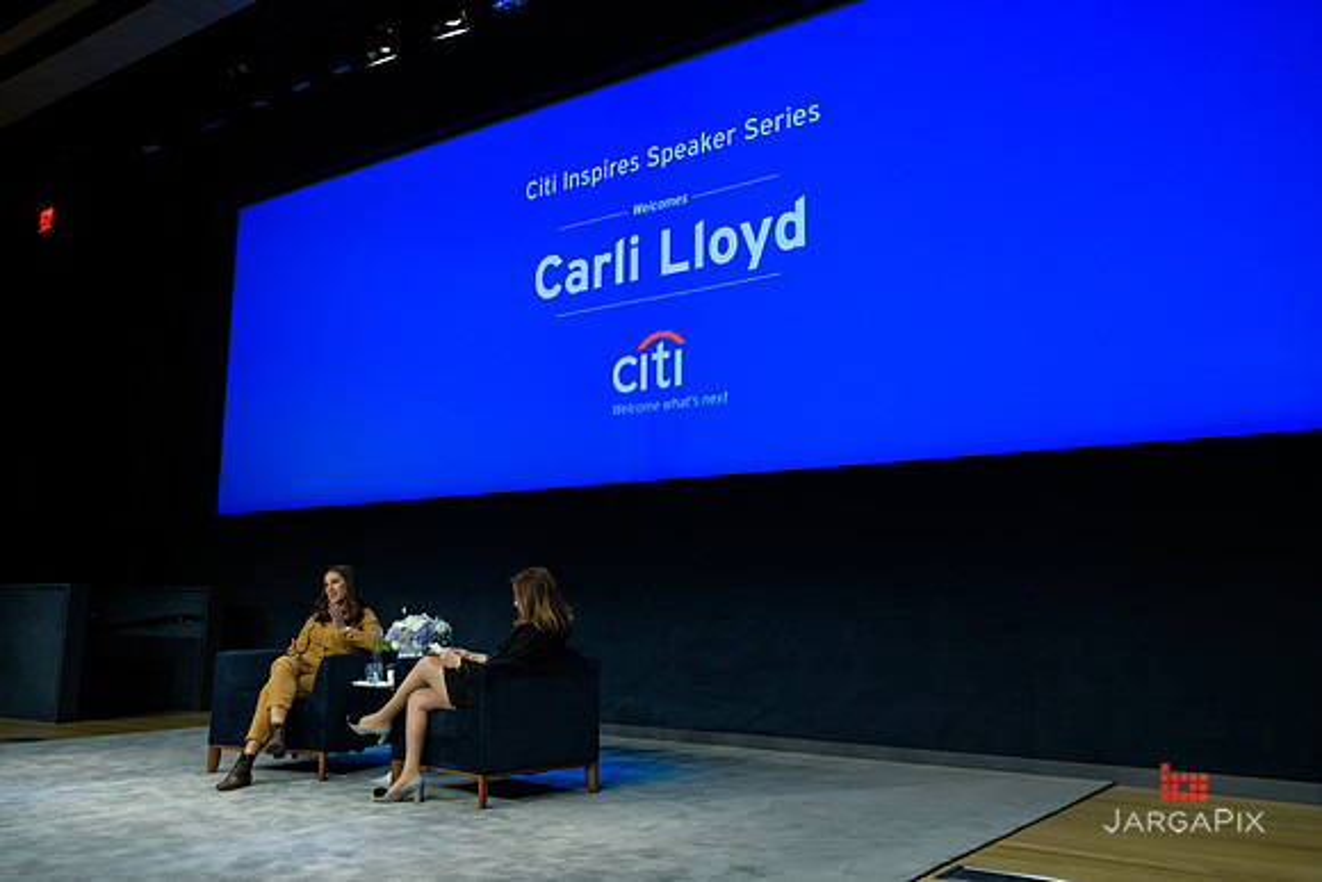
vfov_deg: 43.6
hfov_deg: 61.9
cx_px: 661
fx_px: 1102
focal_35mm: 30
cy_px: 441
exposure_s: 1/125
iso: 1600
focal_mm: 30
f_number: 4
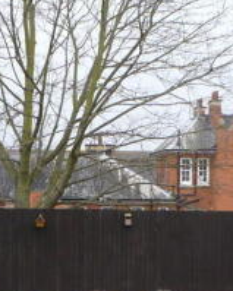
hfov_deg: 14.5
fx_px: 914
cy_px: 258
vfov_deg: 17.9
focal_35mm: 106
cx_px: 146
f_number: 2.8
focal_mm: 6.1
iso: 200
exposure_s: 1/320
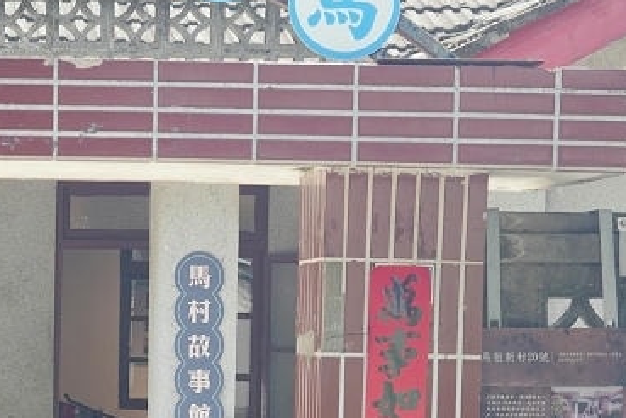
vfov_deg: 10.7
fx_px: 2208
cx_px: -59
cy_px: 420
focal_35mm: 127
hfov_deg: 15.7
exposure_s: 1/60
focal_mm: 39
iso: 125
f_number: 4
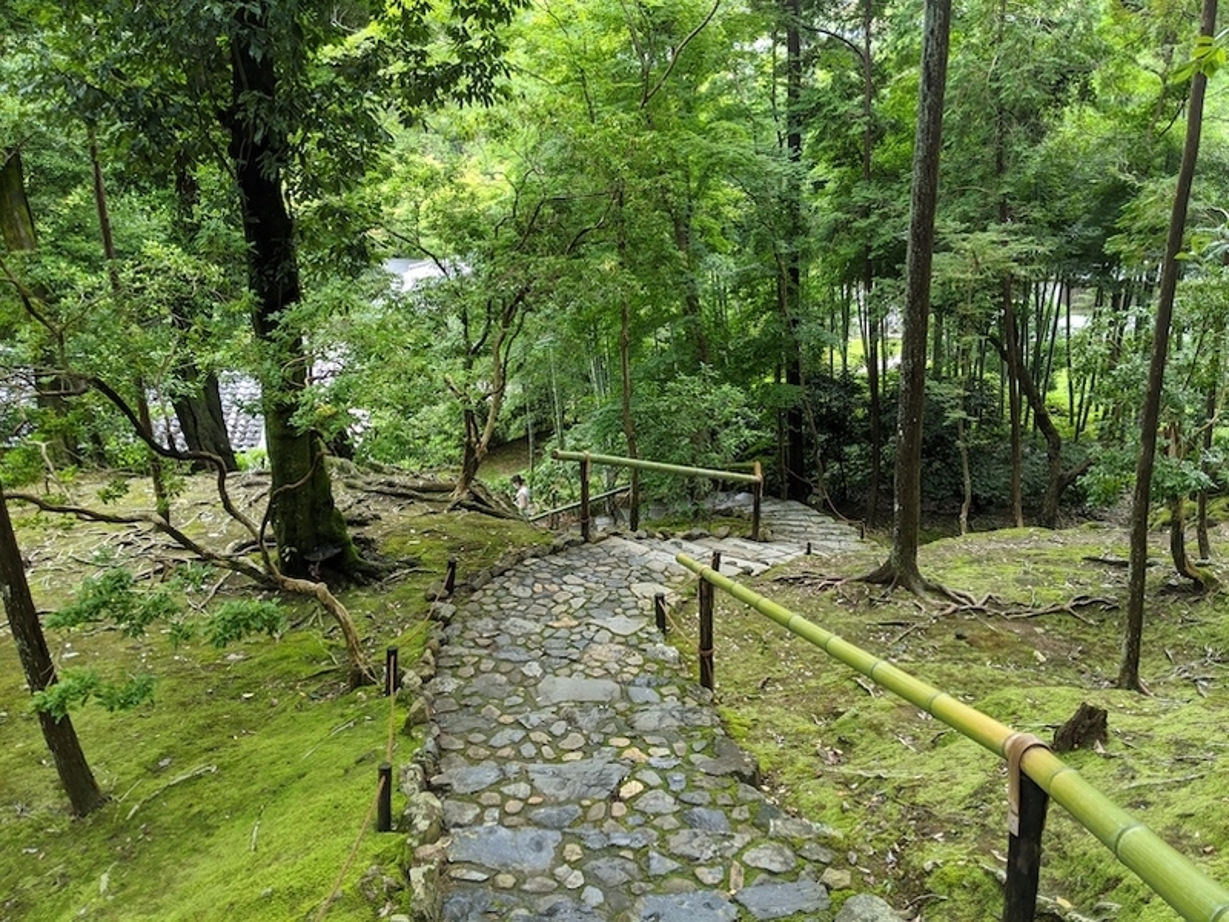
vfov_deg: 51.4
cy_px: 461
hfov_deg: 65.3
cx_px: 614
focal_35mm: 27
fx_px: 959
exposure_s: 1/120
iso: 75
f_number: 1.8
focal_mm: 4.44
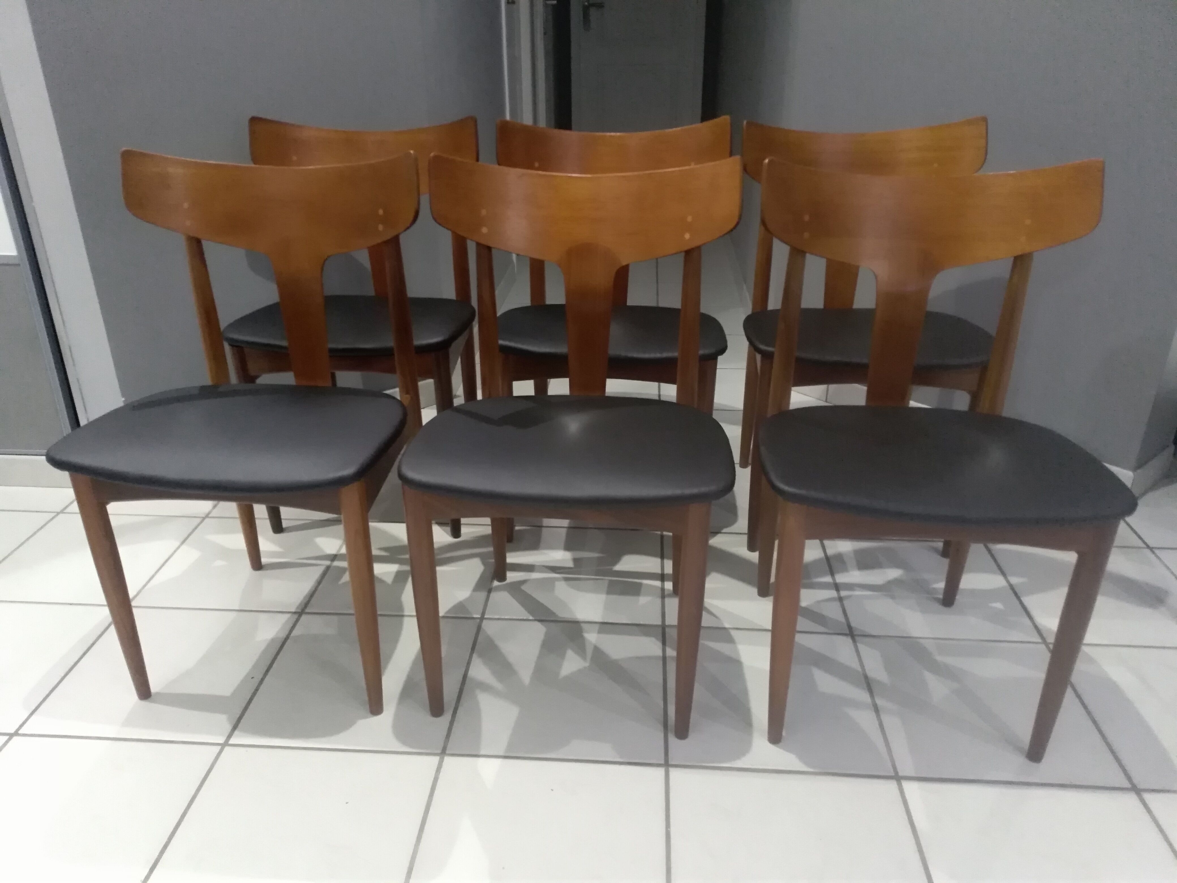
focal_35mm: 26
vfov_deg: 53.1
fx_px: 884
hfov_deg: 67.3
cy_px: 442
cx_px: 588
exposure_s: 1/20
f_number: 2
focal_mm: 3.54
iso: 874
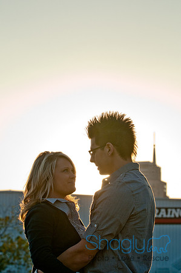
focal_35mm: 120
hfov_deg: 11.4
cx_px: 90
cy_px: 136
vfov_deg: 17.1
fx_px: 907
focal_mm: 80
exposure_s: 1/640
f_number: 7.1
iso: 400
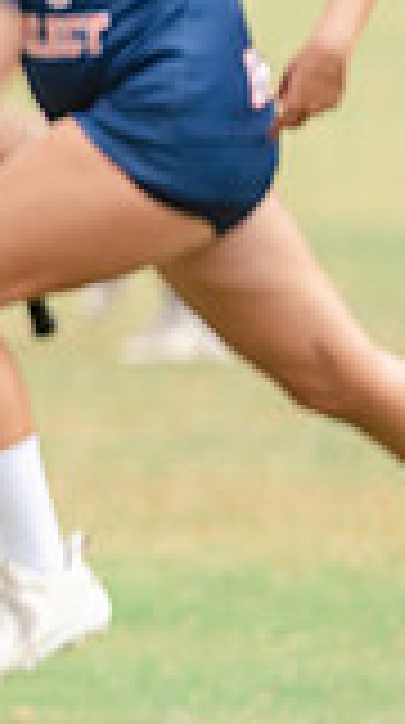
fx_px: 14521
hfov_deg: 1.6
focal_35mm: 757
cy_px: 290
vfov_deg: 2.9
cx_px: -882
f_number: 3.5
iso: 250
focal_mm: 200
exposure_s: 1/800
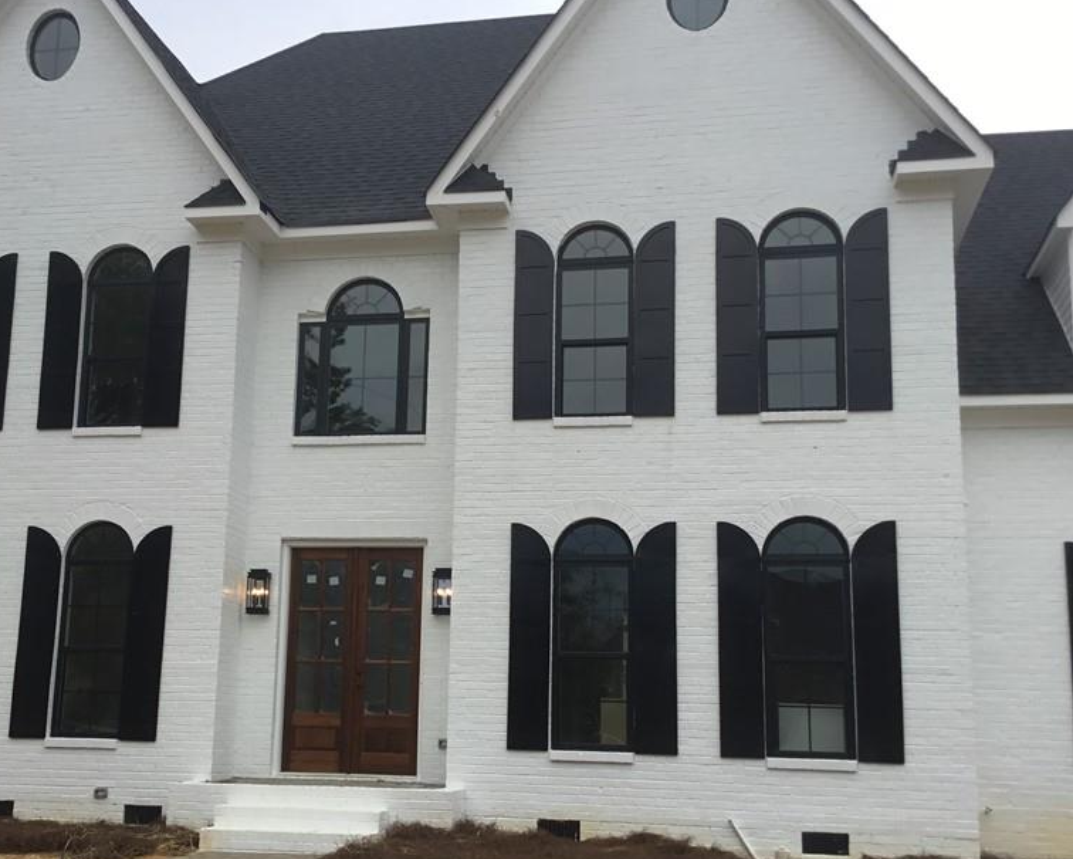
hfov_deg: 44.6
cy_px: 514
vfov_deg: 36.4
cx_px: 439
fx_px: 1302
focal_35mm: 41
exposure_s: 1/440
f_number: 2.4
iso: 25
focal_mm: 3.3
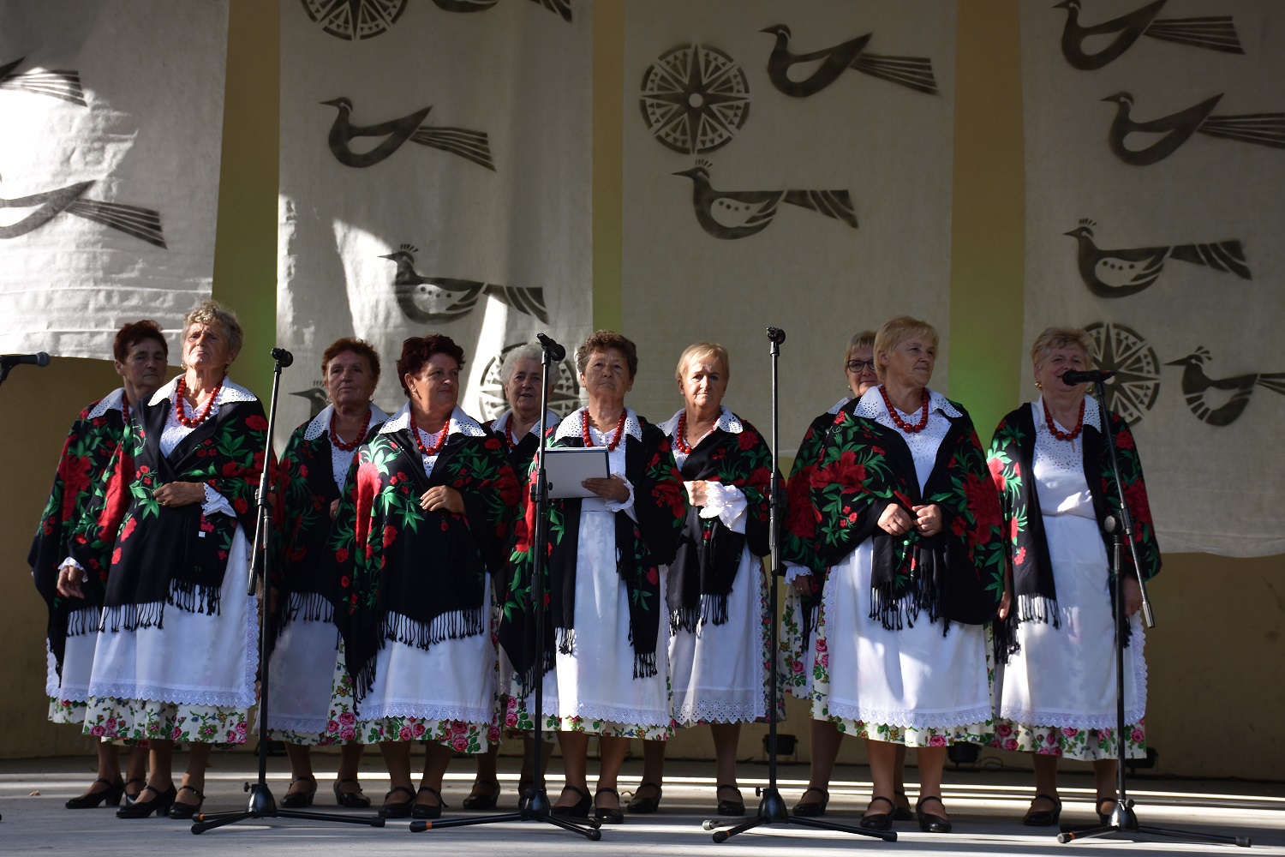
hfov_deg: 31.9
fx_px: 2249
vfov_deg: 21.6
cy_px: 428
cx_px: 642
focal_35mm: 63
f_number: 5.6
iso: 160
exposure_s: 1/125
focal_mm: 42
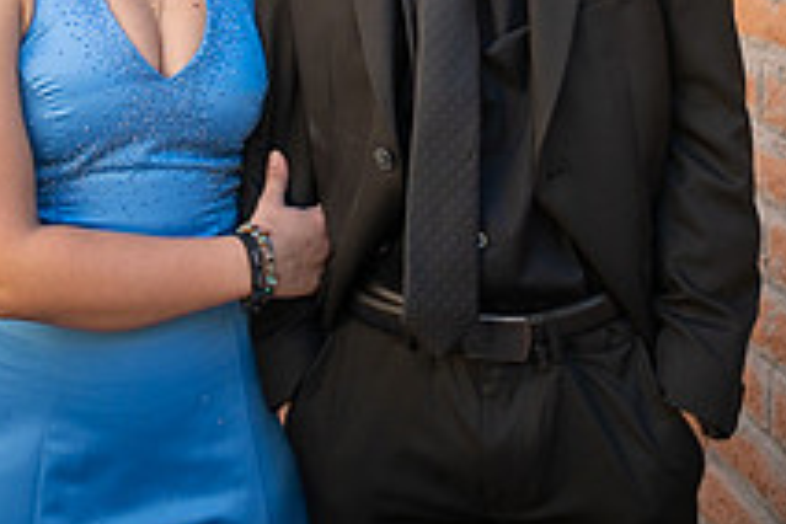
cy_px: -280
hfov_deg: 27.3
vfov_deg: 16.6
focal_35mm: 74
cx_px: 327
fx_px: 1616
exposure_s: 1/3200
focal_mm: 35
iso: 400
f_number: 1.4
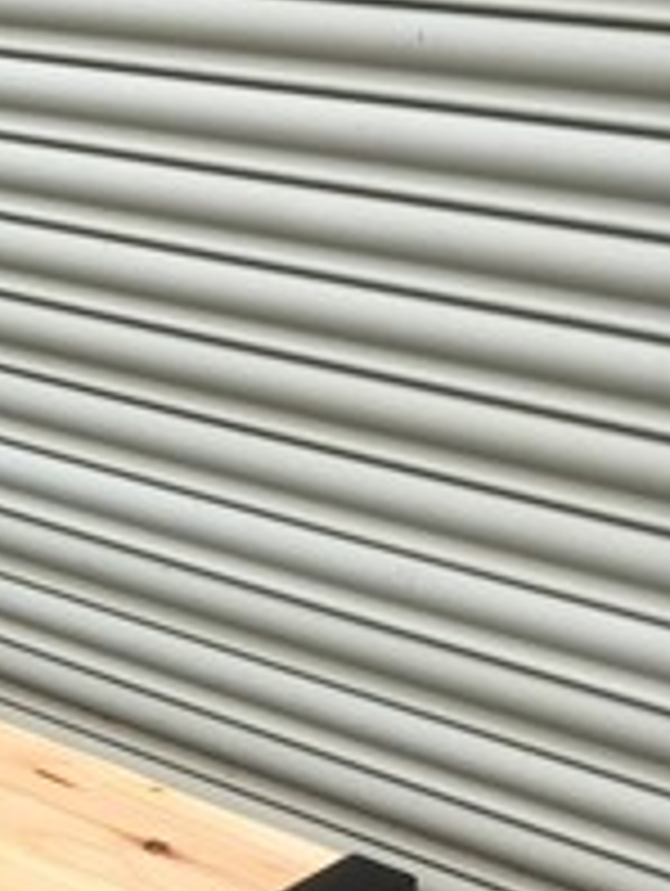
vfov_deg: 23.5
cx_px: -220
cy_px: 965
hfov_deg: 17.6
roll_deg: -1.4
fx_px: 2009
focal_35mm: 78
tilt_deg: -31.3
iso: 25
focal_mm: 4.15
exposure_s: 1/100
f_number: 2.2
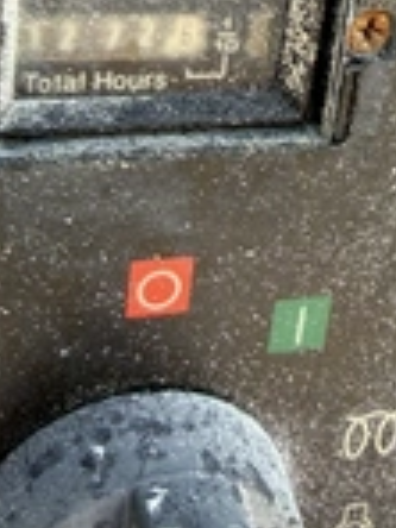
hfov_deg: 22.5
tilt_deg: -18.5
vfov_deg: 28.9
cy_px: 75
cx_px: 139
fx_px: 991
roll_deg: -5.7
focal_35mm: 65
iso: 40
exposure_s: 1/132
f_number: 2.2
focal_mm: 2.22
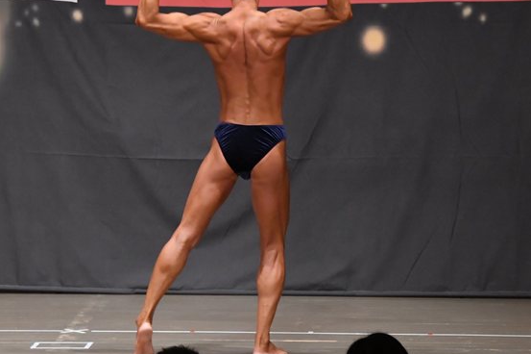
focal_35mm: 304
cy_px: 144
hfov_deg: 6.8
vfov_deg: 4.5
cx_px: 233
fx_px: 4481
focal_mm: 145
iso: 6400
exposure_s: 1/400
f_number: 5.6
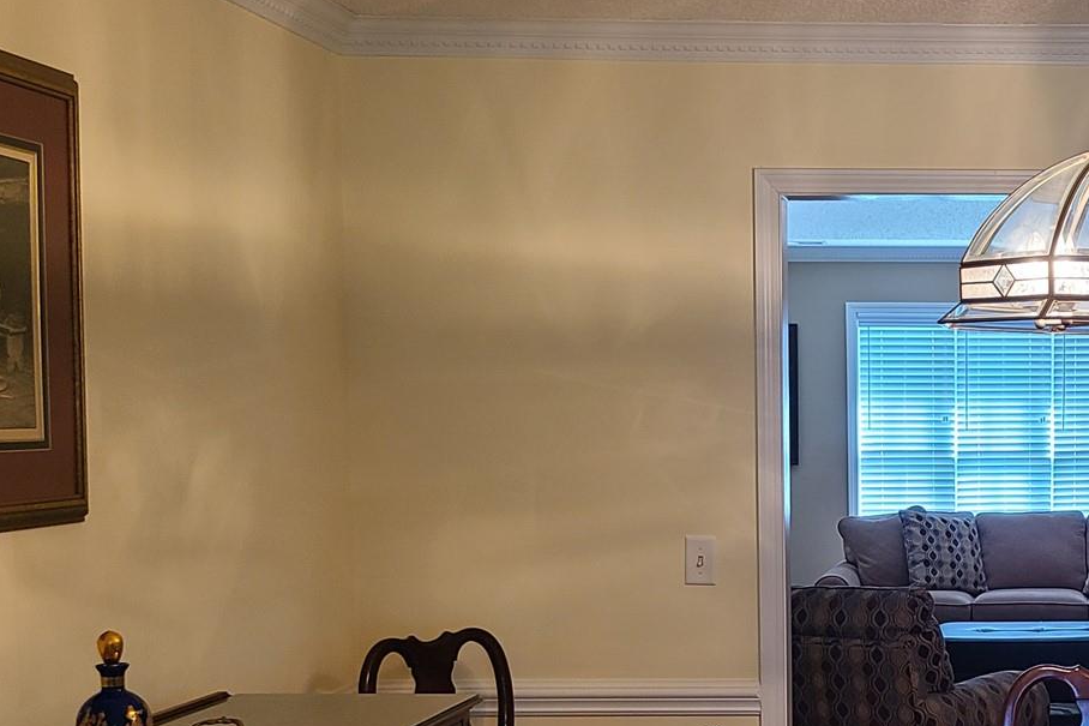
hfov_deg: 30.7
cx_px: 1071
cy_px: 588
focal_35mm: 61
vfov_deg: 21.9
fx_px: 1845
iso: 80
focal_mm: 5.4
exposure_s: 1/60
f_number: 1.8
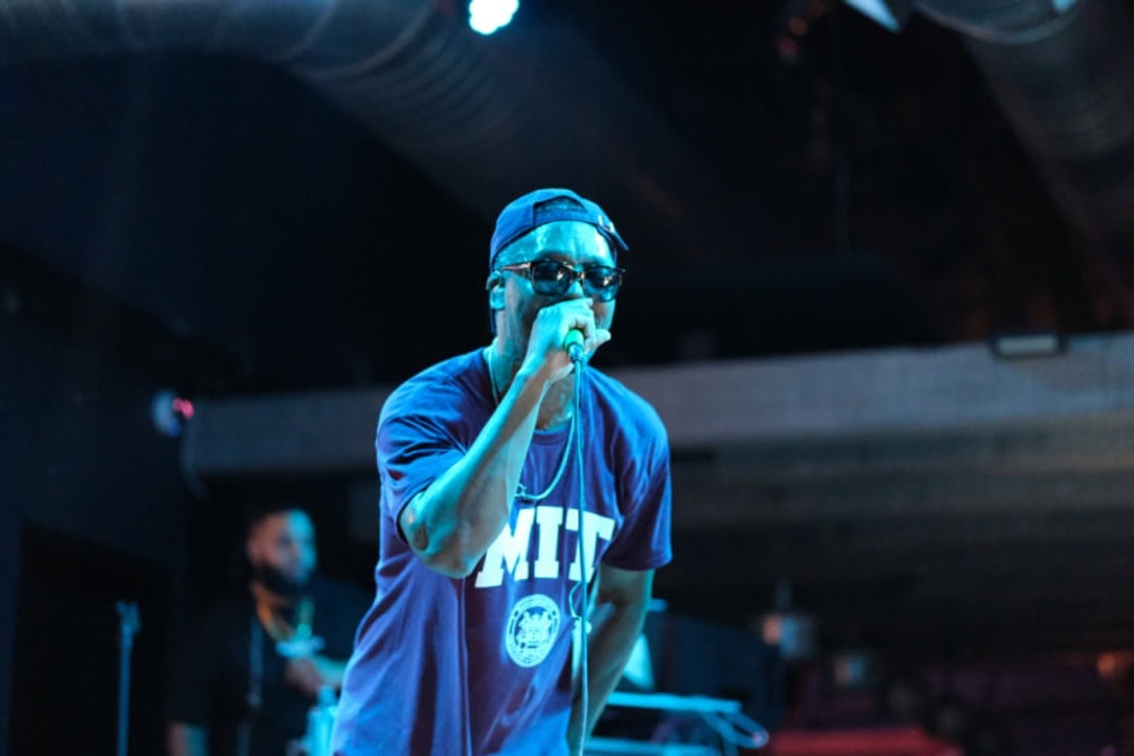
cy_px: 378
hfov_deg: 24.2
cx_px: 567
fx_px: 2645
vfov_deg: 16.3
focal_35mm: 84
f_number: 1.4
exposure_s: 1/170
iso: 8000
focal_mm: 56
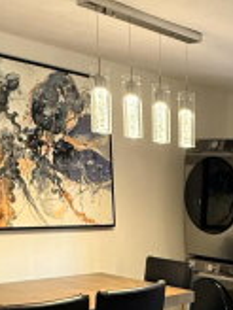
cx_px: 256
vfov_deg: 28.5
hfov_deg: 24.0
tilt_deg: -20.3
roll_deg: -4.1
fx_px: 512
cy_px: 388
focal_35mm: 57
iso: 500
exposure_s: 1/60
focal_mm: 2.22
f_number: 2.2
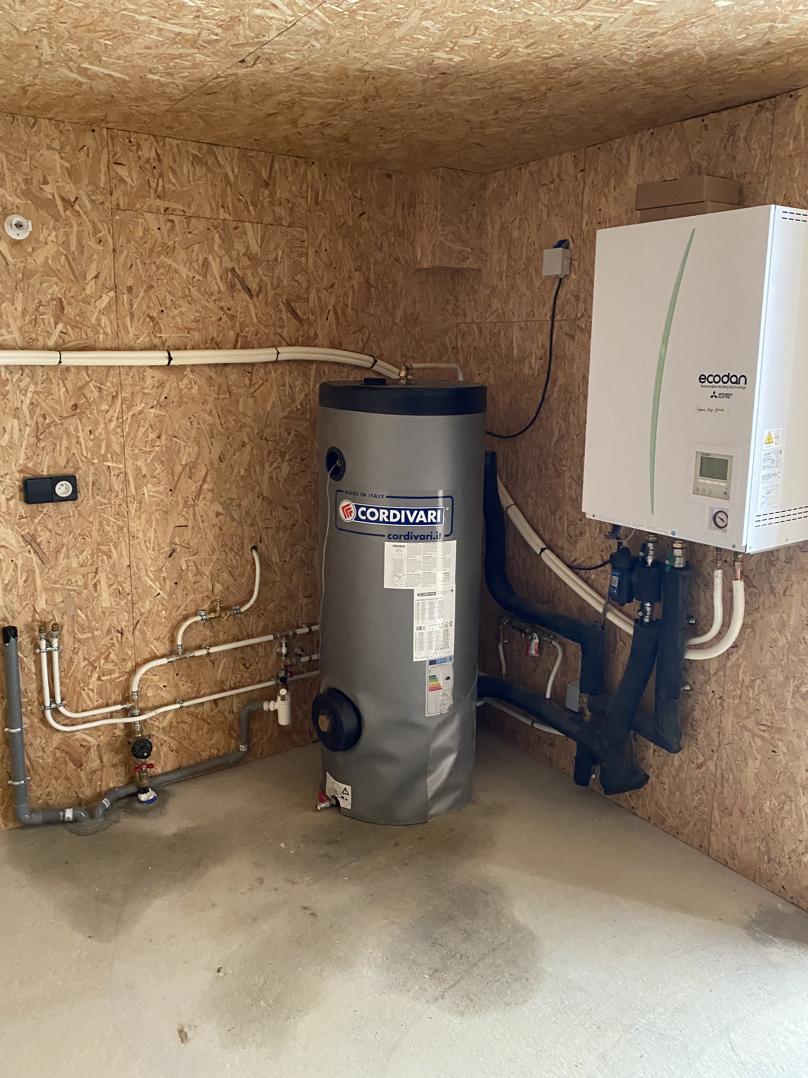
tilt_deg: -11.6
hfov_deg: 51.3
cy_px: 526
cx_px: 397
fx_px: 840
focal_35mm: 27
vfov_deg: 65.3
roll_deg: -1.2
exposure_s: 1/37
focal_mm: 4.25
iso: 640
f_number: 1.8
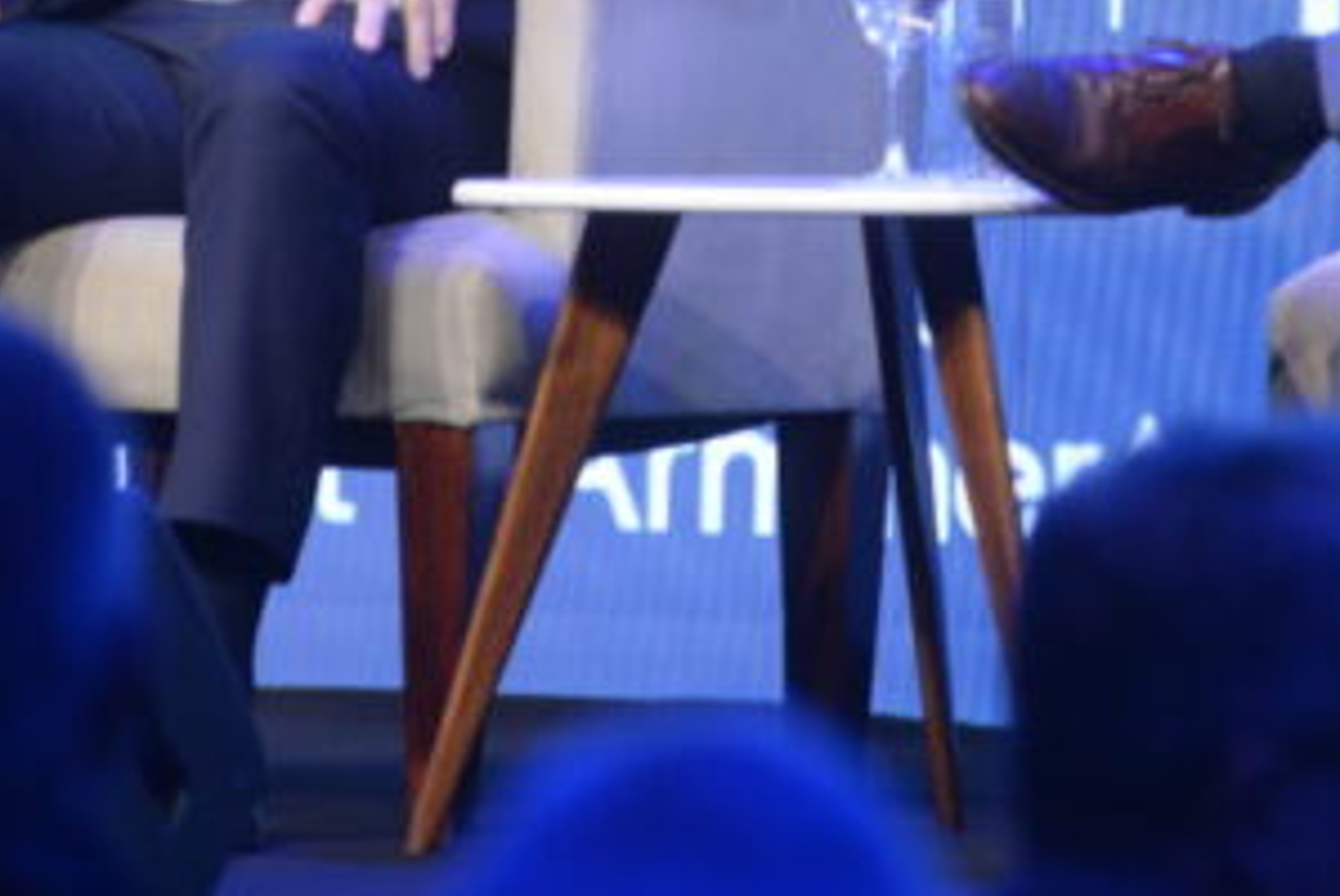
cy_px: -249
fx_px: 19113
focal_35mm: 513
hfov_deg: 4.0
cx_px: 896
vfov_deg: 2.7
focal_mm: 200
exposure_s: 1/60
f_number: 4.5
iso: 800
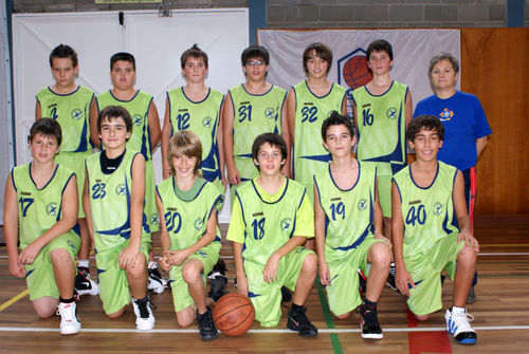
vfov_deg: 34.3
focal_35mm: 39
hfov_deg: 49.5
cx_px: 264
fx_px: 574
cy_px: 177
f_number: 5.6
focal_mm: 26
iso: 400
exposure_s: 1/60
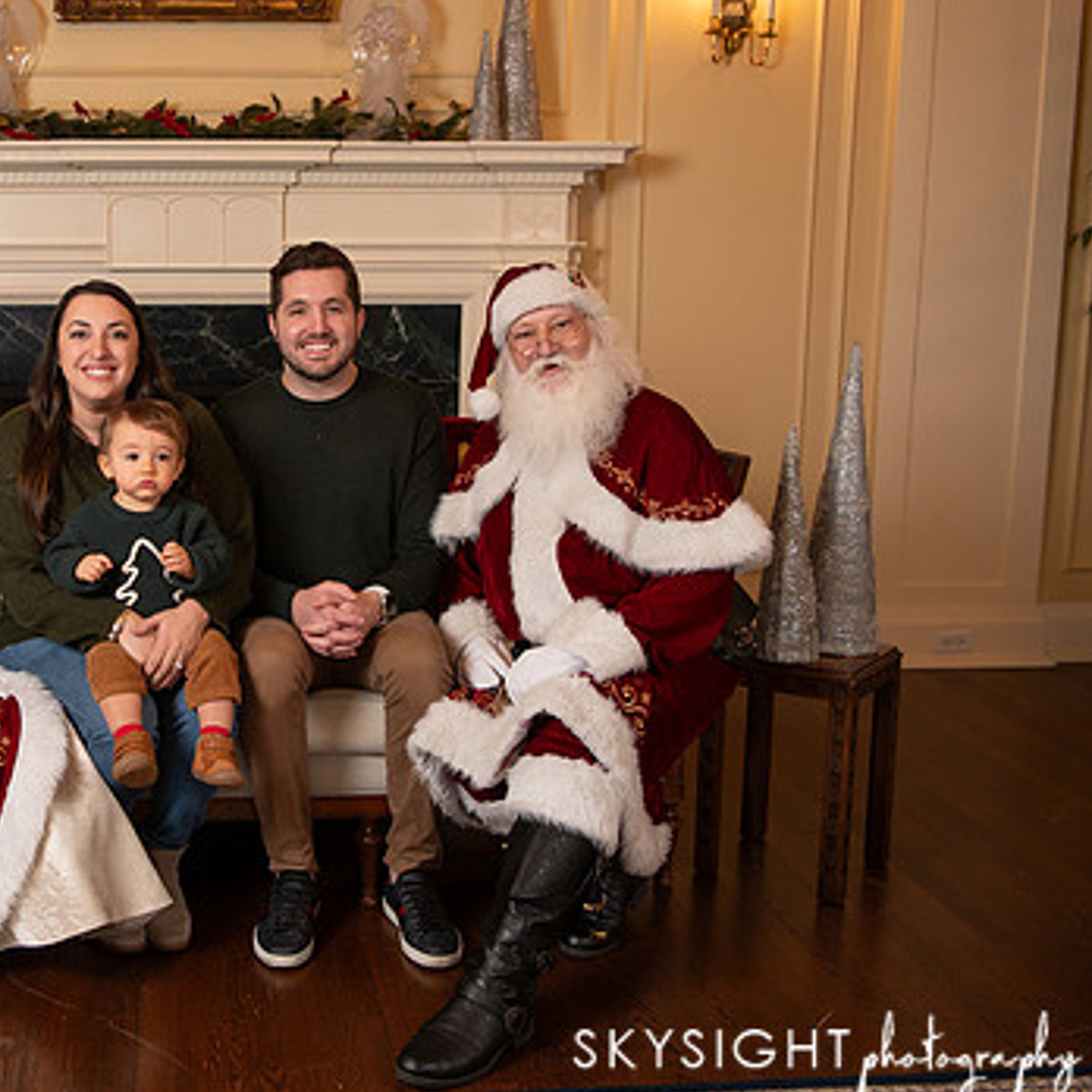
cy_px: 517
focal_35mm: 44
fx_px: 1570
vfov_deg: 38.3
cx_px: 189
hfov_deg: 36.8
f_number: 4.5
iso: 1000
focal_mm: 29
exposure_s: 1/200
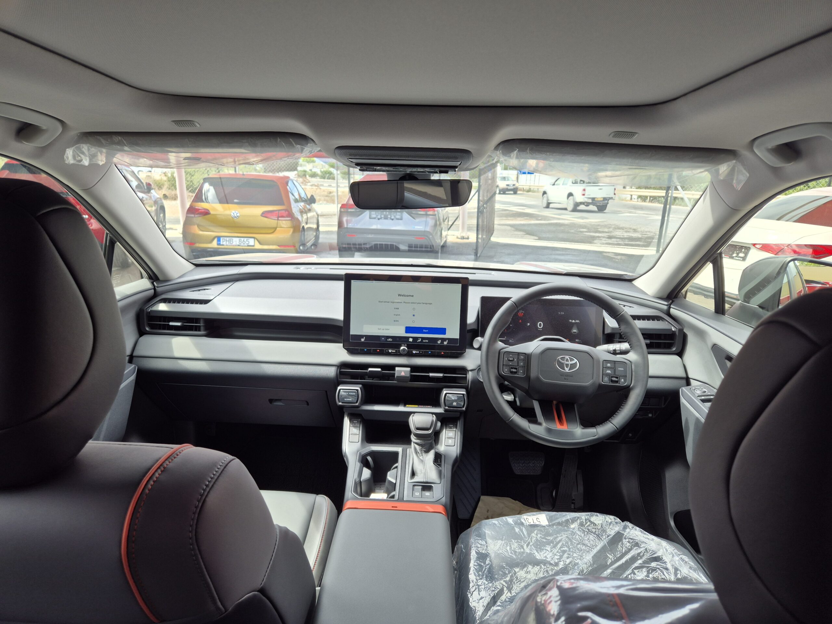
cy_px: 312
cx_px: 416
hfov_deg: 73.9
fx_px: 553
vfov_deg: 58.9
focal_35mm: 23
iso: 25
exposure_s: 1/179
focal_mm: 5.4
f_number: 1.8
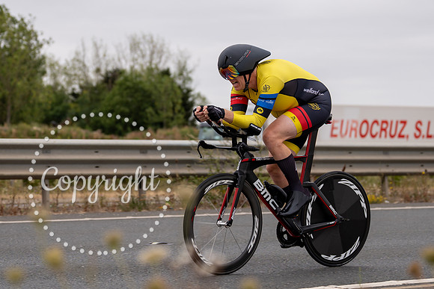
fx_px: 1411
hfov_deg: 17.5
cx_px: 201
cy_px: 134
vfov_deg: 11.7
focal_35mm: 117
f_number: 2.8
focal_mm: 70
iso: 100
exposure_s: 1/800
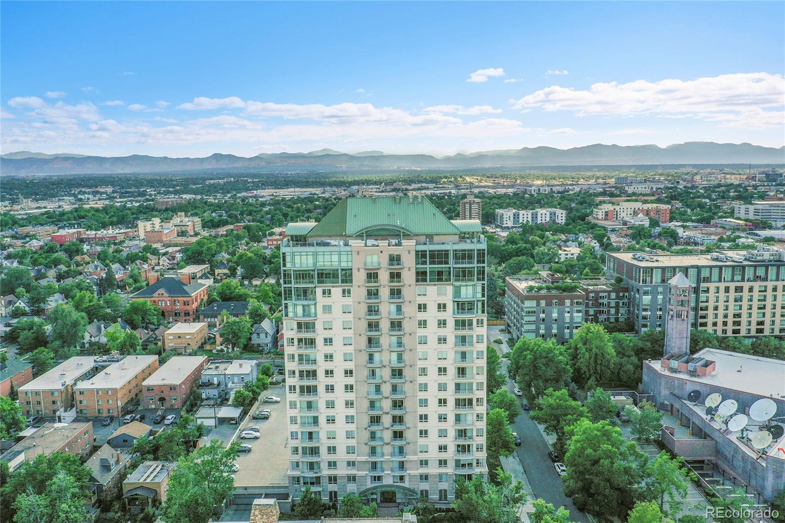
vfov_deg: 46.4
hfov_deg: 65.5
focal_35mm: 28
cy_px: 262
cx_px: 392
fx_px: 610
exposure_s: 1/640
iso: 100
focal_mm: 10.26
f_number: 6.3
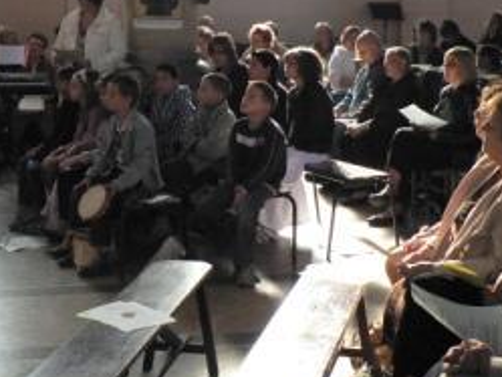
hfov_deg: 26.9
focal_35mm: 72
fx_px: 1045
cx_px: 185
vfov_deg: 20.2
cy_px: 67
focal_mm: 6.6
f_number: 3.6
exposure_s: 1/100
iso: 400
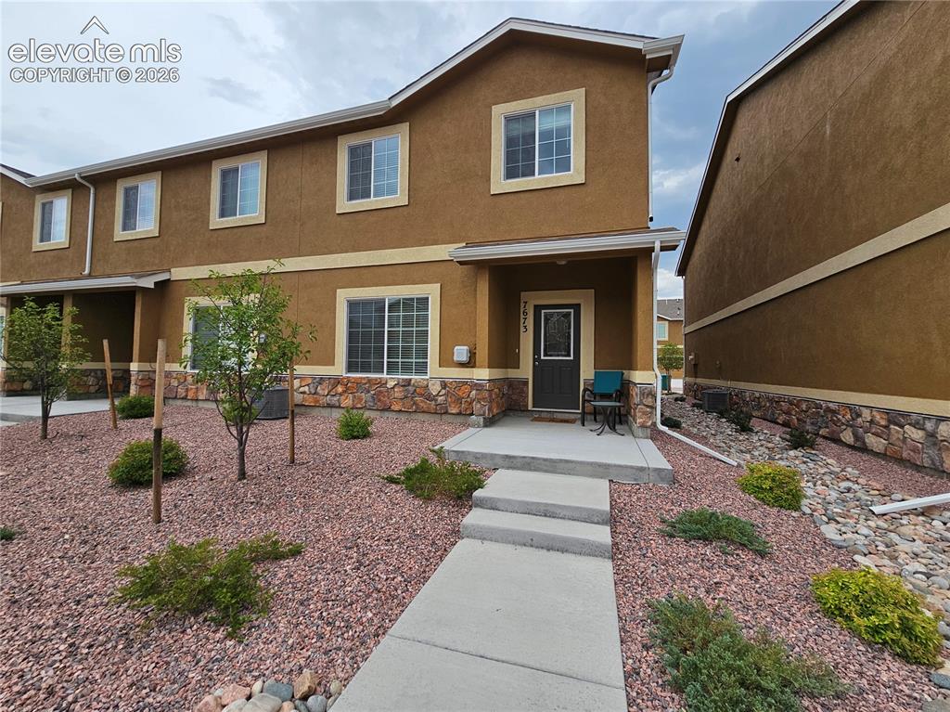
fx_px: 357
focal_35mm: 13
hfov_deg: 106.2
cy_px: 356
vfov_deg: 89.9
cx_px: 475
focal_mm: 2.2
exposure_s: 1/1700
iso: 50
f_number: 2.2
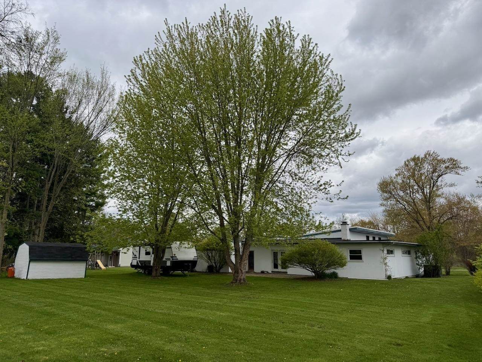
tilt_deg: +12.5
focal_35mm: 24
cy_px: 181
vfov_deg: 56.8
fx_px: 334
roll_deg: +0.1
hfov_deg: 71.6
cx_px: 241
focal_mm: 6.76
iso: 80
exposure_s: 1/5319
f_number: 1.78
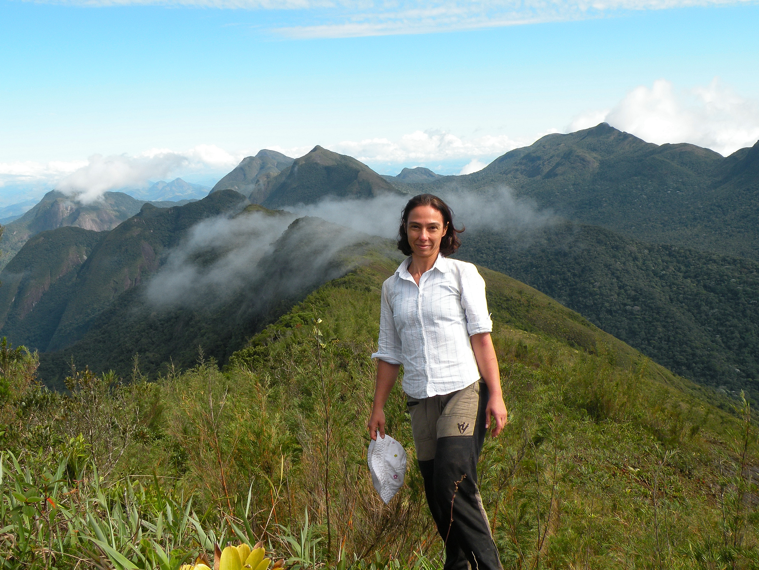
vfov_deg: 34.3
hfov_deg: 44.8
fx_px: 921
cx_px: 380
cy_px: 285
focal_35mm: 42
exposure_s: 1/229
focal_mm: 7.4
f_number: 5.6
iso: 64
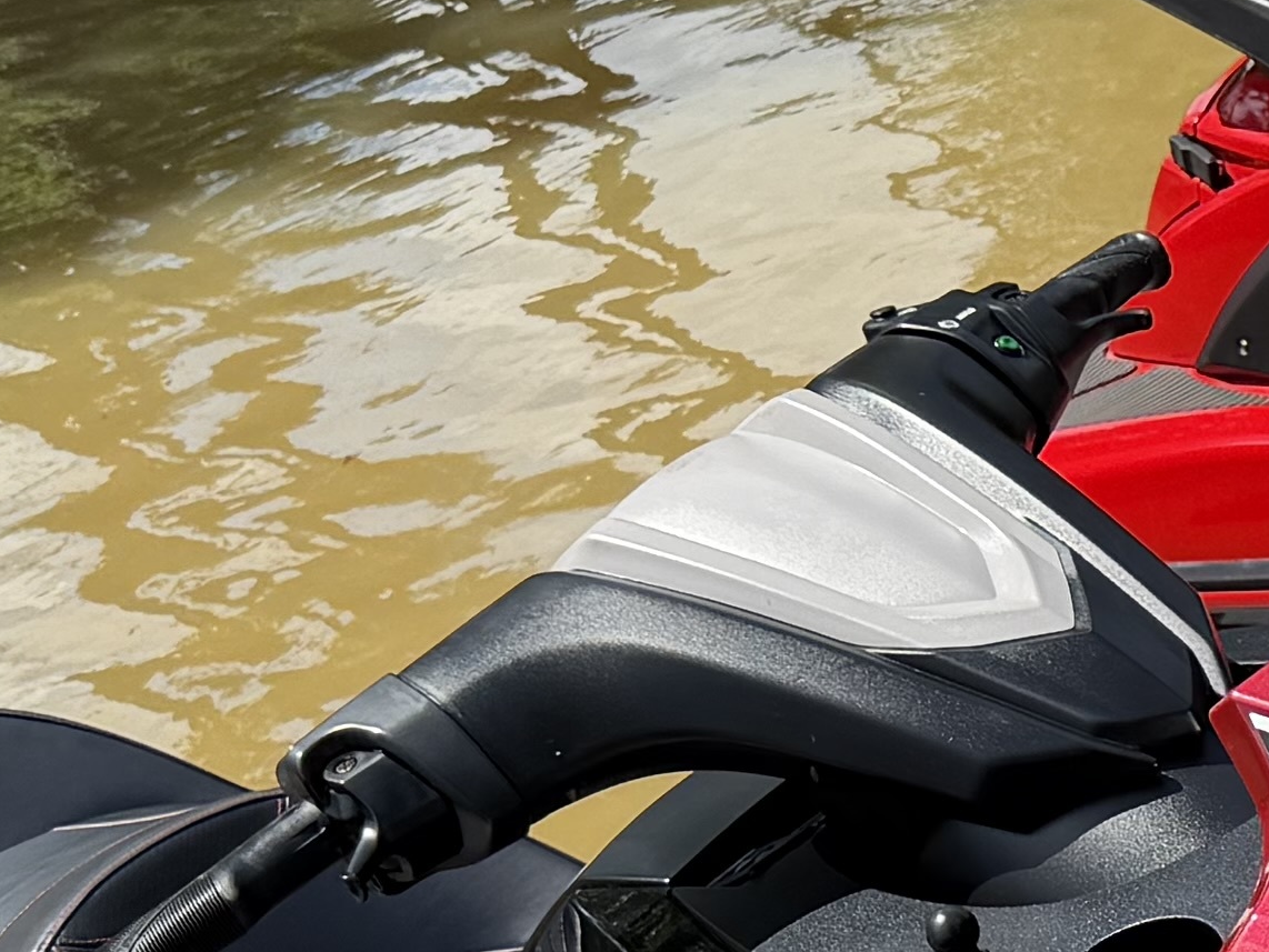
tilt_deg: -27.9
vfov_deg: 12.1
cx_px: 1876
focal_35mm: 120
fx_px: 4400
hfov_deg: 15.2
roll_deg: +20.0
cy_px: 1056
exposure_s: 1/3145
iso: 80
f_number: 1.78
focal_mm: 6.76
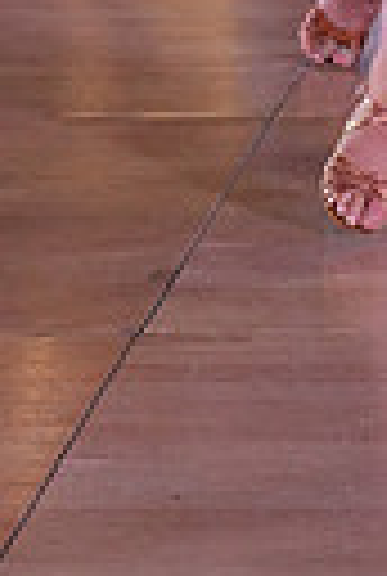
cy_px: -590
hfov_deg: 5.7
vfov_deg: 8.3
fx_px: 3769
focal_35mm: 235
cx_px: 763
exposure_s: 1/500
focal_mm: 52
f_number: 4
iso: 2000
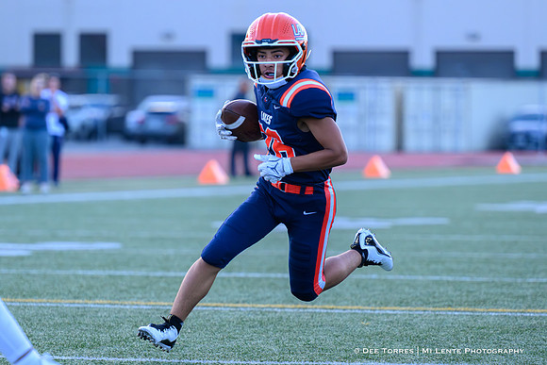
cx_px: 293
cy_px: 223
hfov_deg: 7.5
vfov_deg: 5.0
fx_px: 4177
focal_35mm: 275
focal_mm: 220
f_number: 4
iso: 3200
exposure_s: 1/1600
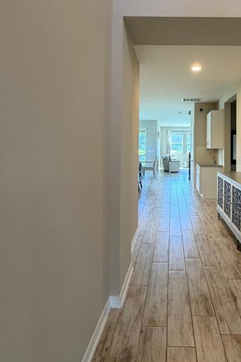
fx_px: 211
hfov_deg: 57.4
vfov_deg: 80.2
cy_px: 144
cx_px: 170
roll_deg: -0.7
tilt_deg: +1.8
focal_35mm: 21
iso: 250
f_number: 2.2
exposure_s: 1/60
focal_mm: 2.22
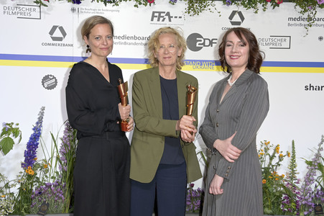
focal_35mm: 62
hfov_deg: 32.4
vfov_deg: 21.9
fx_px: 558
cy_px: 108
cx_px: 162
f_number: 6.3
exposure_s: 1/250
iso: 800
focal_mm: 62
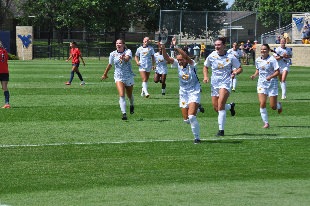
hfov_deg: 11.8
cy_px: 103
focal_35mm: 174
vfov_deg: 7.9
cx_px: 155
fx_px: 1496
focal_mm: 116
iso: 200
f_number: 10
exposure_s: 1/400
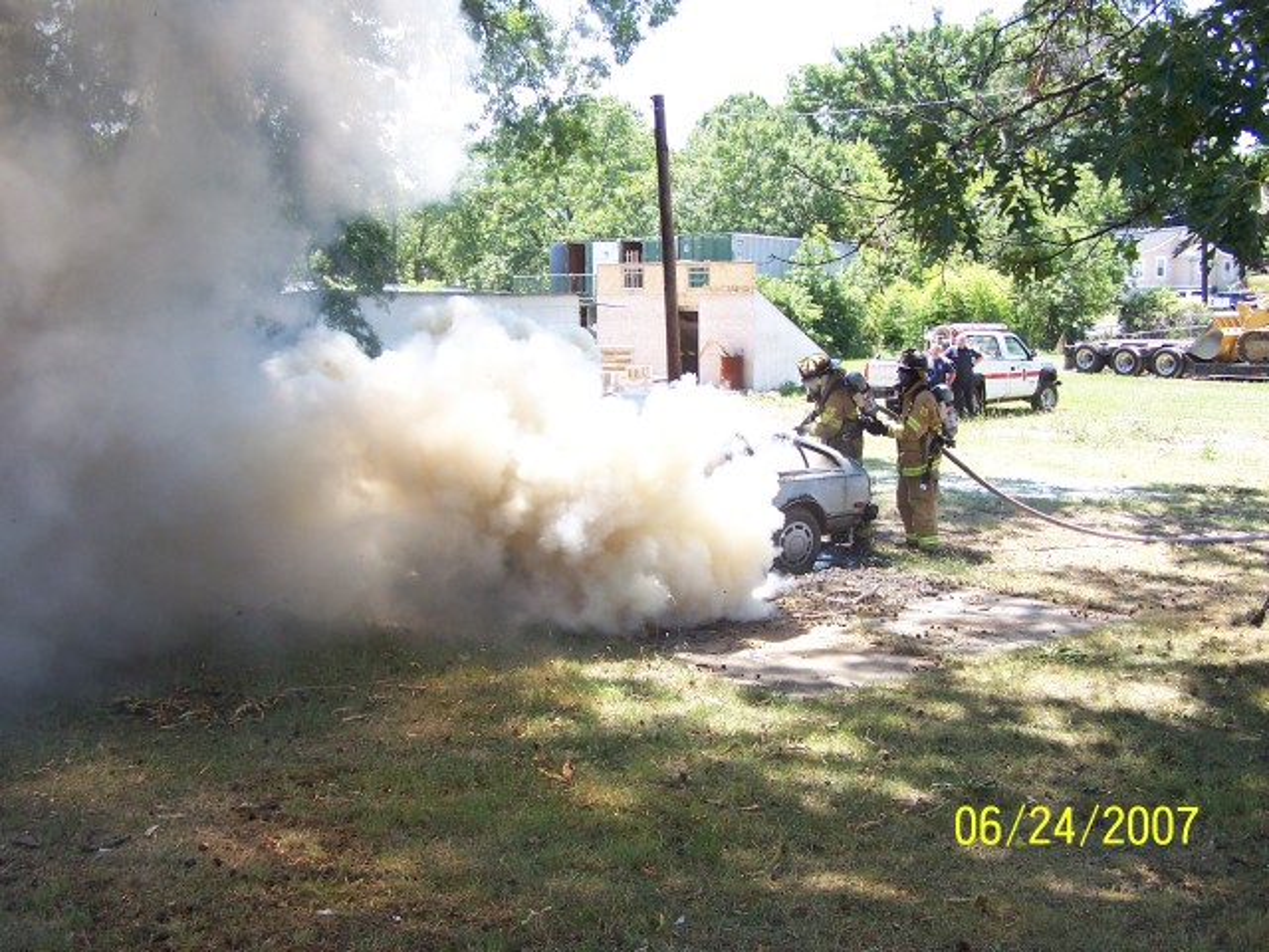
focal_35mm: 38
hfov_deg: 49.0
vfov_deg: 37.7
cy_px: 476
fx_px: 1393
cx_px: 634
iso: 80
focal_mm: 6.3
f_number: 2.8
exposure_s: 1/180
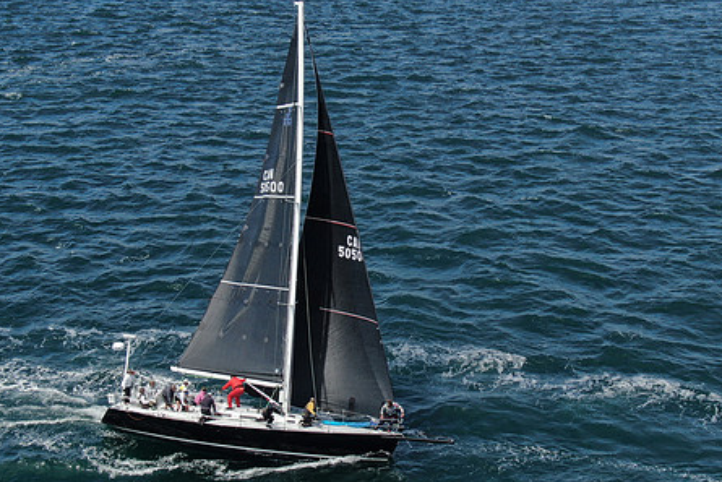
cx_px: 386
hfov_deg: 30.9
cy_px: 241
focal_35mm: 65
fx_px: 1304
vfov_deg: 20.9
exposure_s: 1/800
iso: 100
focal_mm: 8.6
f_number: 3.8
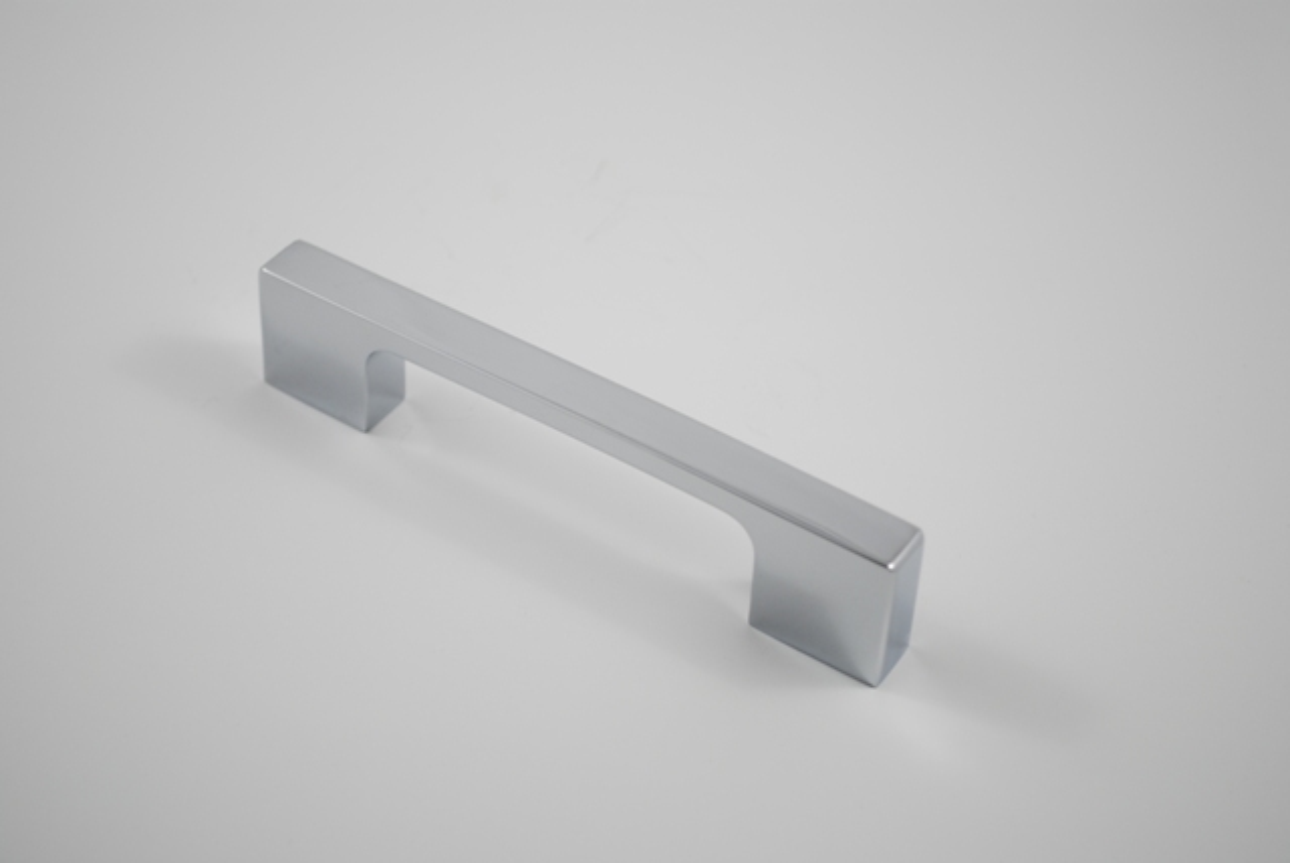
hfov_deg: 30.5
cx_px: 645
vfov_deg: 20.7
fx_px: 2367
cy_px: 432
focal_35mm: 66
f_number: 5.3
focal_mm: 44
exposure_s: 1/25
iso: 100
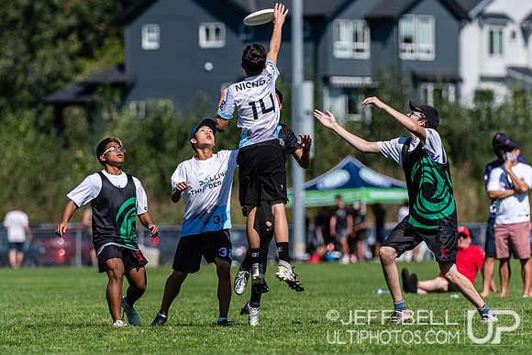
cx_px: 266
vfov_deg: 2.8
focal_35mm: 499
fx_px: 7378
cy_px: 162
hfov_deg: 4.1
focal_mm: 260
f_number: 4
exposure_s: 1/1600
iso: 100
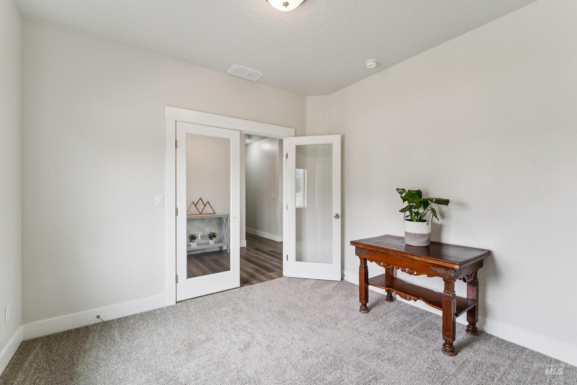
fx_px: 250
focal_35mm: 16
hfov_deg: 98.2
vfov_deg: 75.1
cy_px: 192
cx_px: 288
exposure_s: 1/15
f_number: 13
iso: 400
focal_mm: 15.6
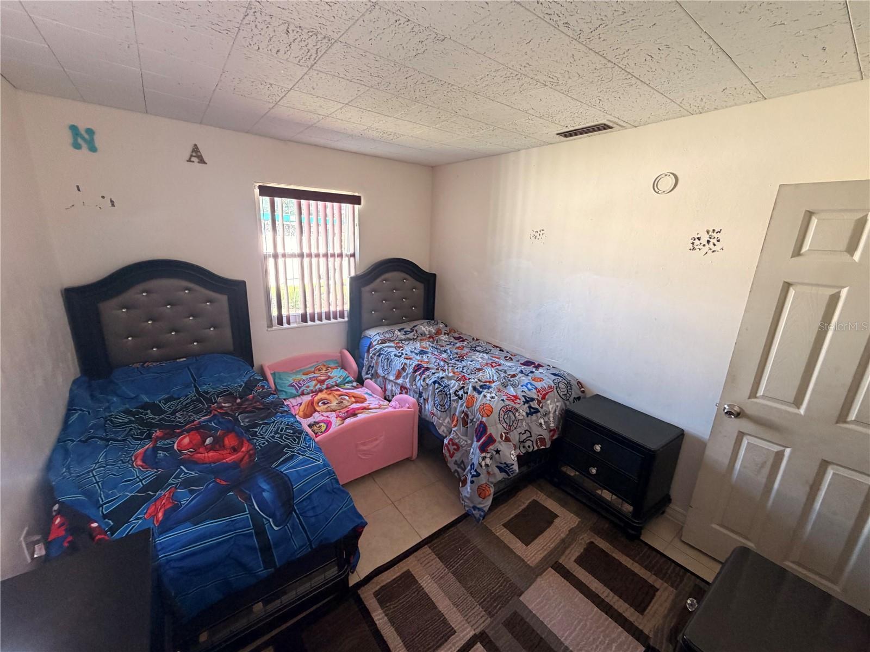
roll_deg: -3.0
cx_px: 435
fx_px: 352
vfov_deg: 85.7
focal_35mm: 14
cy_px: 326
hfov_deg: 102.1
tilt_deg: -14.6
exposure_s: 1/60
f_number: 2.2
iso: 250
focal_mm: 2.22
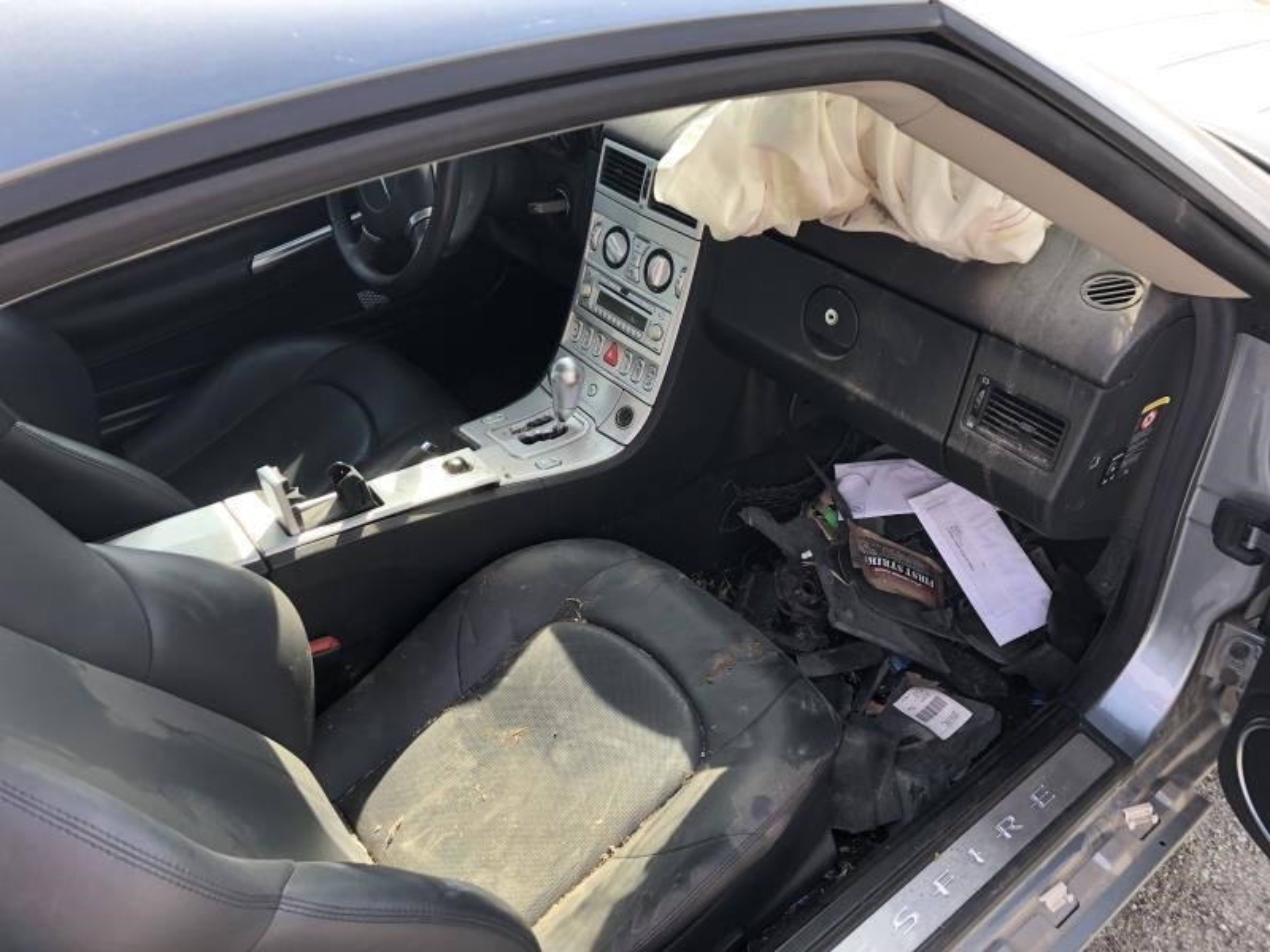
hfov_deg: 63.4
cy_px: 476
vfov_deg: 49.7
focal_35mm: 28
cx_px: 635
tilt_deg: -36.6
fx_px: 1027
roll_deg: +3.4
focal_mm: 3.99
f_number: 1.8
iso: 20
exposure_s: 1/155
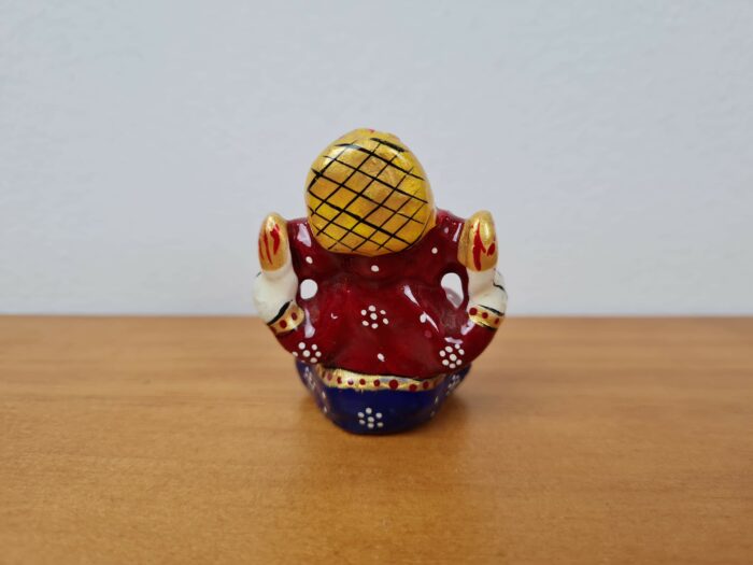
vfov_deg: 53.1
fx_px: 566
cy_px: 282
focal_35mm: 26
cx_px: 376
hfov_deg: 67.3
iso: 64
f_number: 1.8
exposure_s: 1/120
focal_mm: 5.4
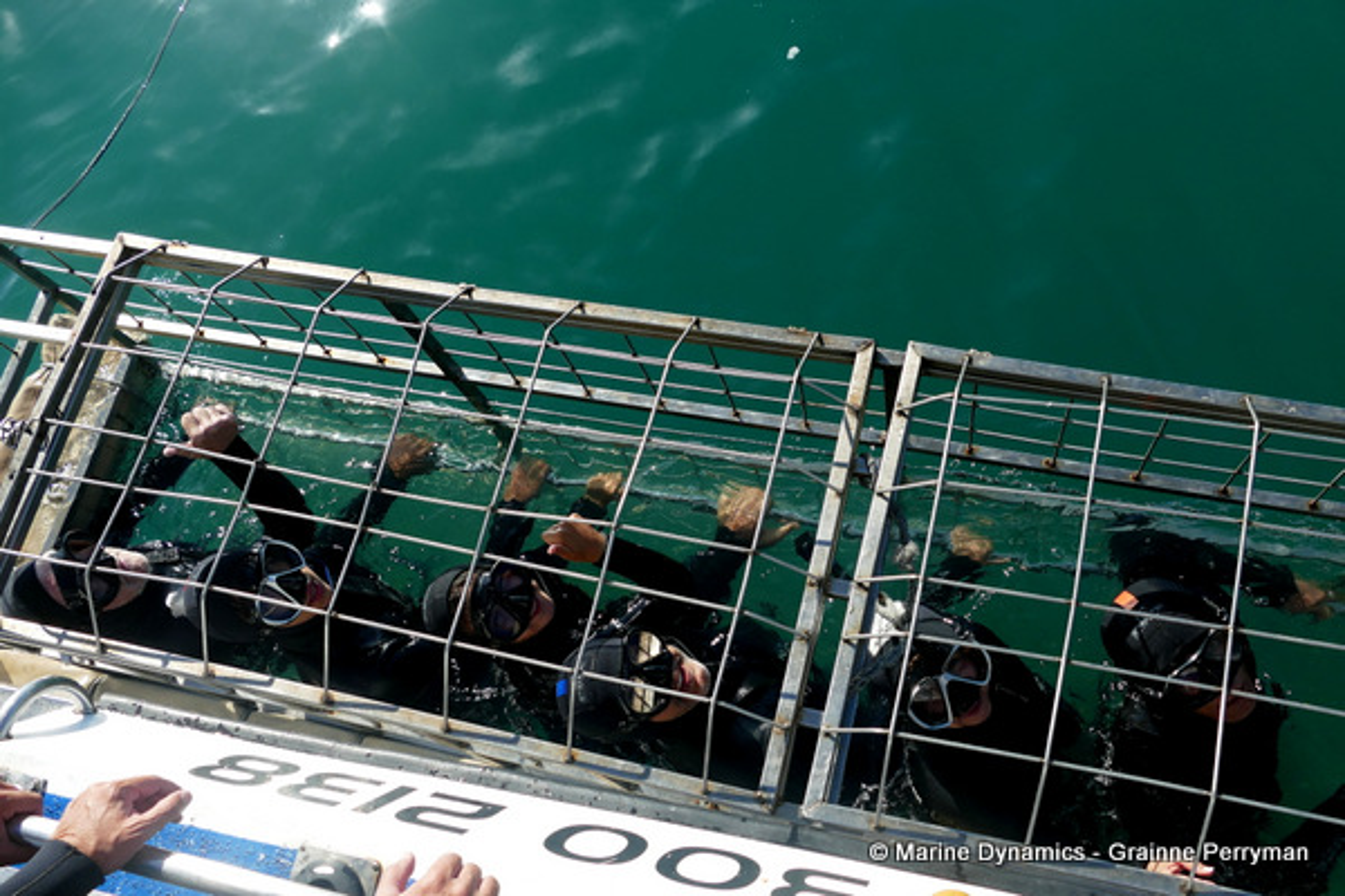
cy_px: 448
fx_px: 934
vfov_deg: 51.3
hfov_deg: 71.5
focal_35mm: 25
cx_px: 672
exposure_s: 1/1600
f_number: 2.8
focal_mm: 9.17
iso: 125
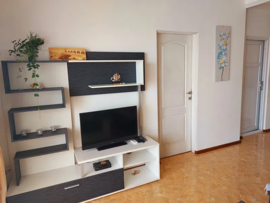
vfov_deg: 54.9
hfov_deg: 69.4
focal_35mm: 25
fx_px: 195
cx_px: 135
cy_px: 102
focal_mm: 5.23
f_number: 1.8
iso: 64
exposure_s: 1/120
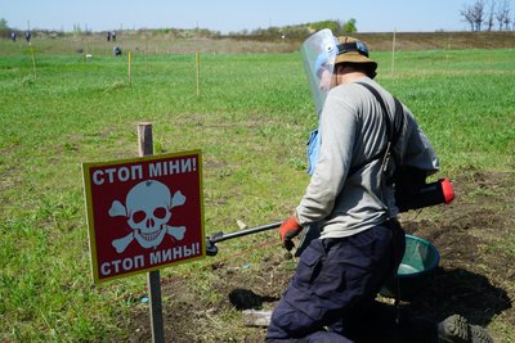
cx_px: 258
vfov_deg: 36.0
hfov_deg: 51.9
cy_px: 172
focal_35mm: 37
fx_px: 529
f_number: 13
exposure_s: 1/80
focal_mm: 37
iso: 100
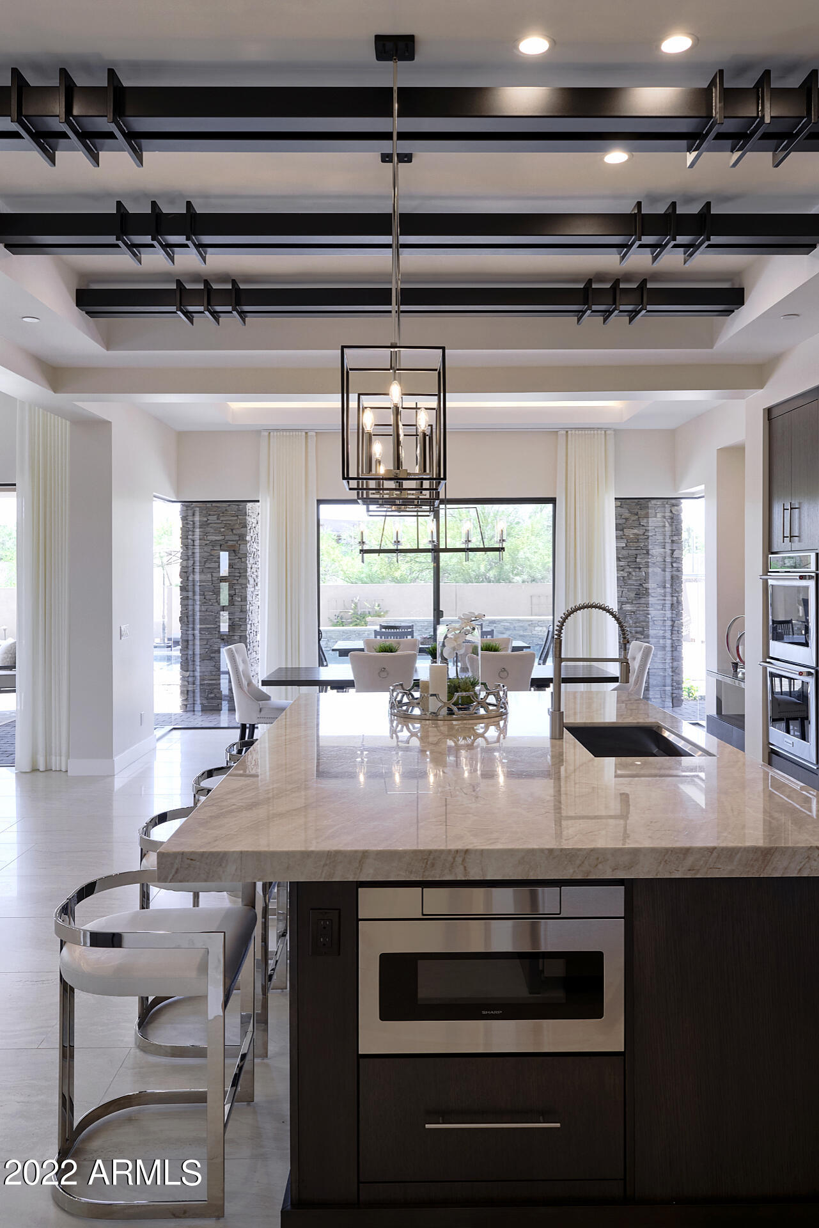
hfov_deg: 46.4
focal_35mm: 28
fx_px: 955
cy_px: 614
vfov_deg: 65.5
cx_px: 410
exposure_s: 1/15
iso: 800
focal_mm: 28
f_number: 8
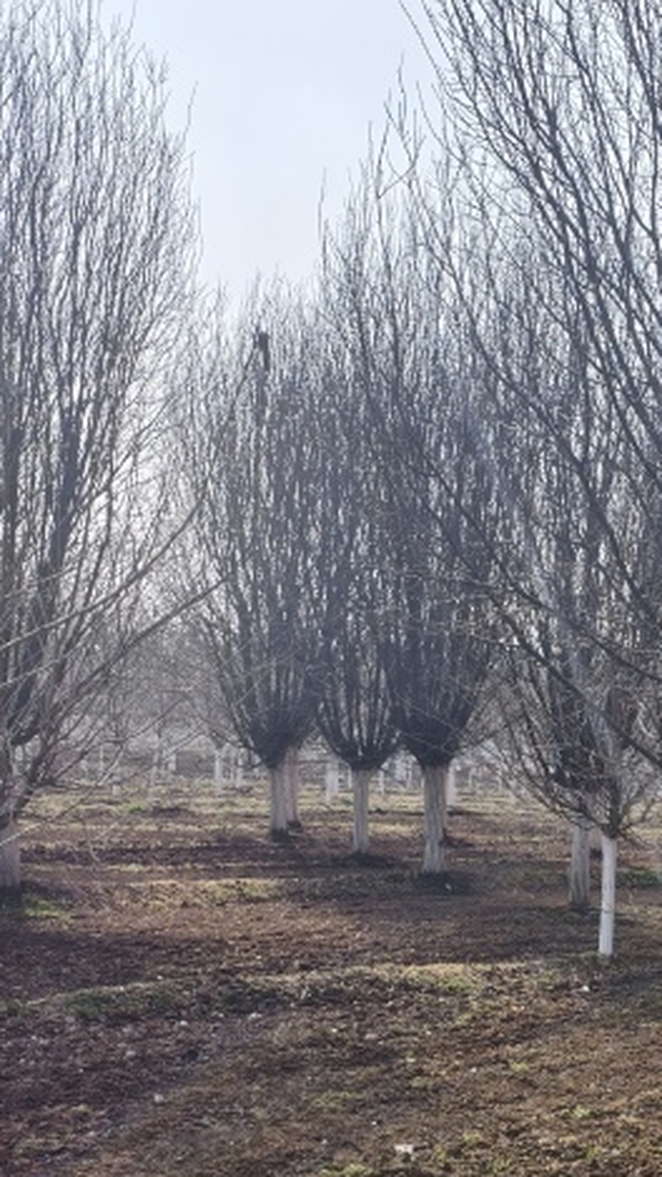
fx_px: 1778
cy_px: 955
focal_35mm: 57
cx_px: 865
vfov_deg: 35.3
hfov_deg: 19.4
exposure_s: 1/3333
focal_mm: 5.6
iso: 72
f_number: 1.57
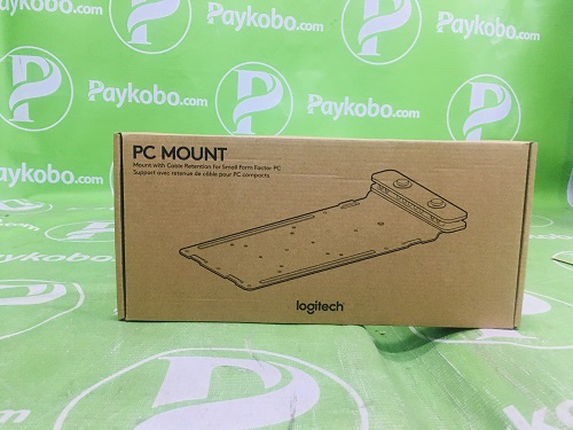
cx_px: 286
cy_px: 215
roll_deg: -1.6
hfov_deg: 61.7
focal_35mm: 29
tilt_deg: -8.0
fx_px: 480
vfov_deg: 48.2
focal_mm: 4.15
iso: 80
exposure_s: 1/17
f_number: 2.2
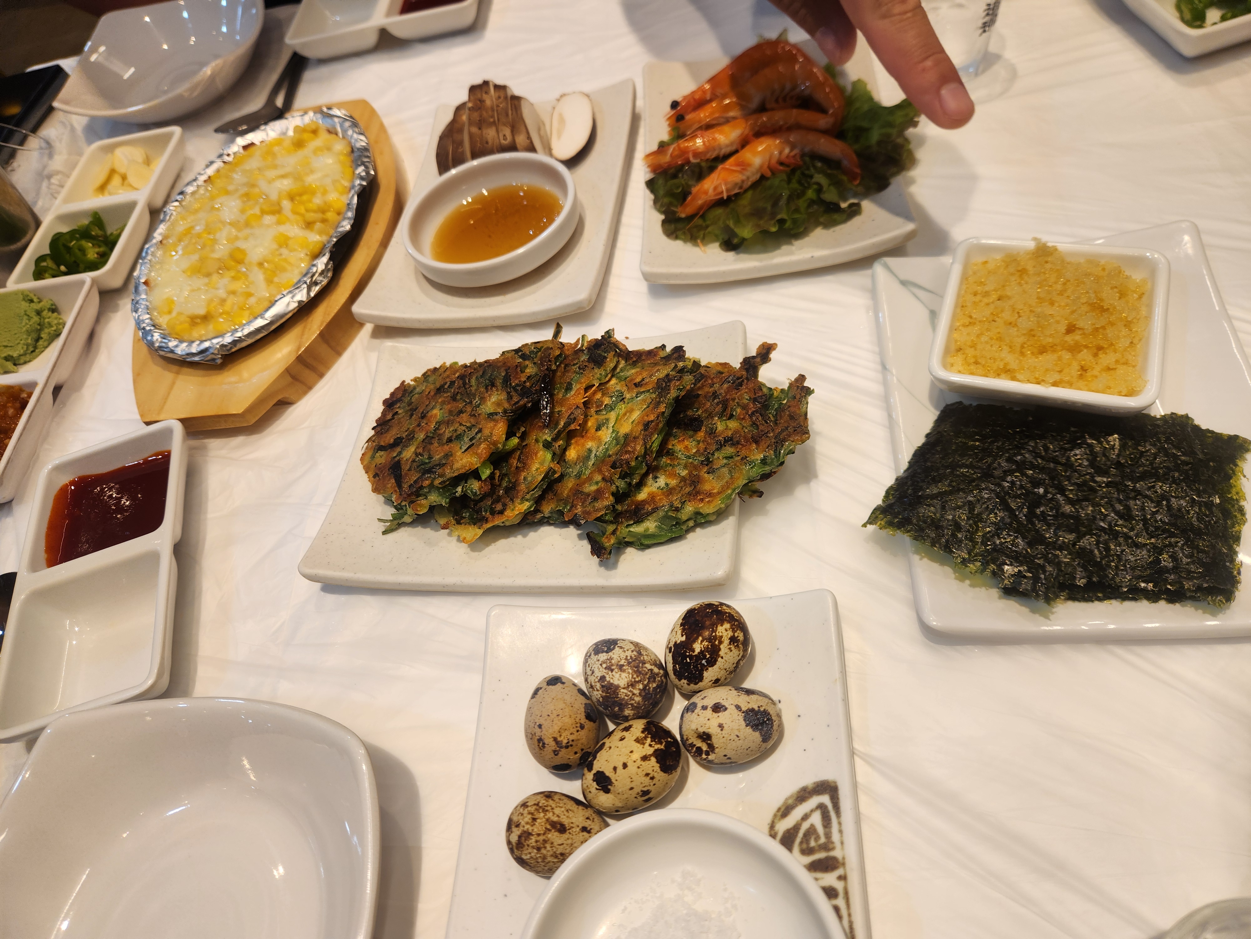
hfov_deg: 73.9
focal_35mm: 23
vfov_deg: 58.9
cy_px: 470
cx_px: 626
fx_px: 831
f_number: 1.8
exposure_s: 1/120
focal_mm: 5.4
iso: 40
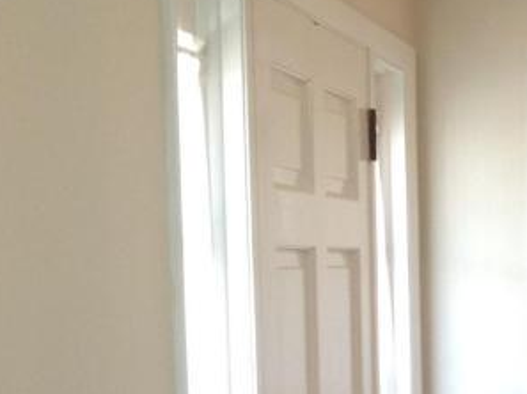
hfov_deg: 14.7
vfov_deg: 11.7
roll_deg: -3.3
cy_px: 598
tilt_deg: -9.9
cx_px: 871
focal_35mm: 121
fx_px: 1840
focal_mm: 4.28
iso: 64
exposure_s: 1/15
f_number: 2.4
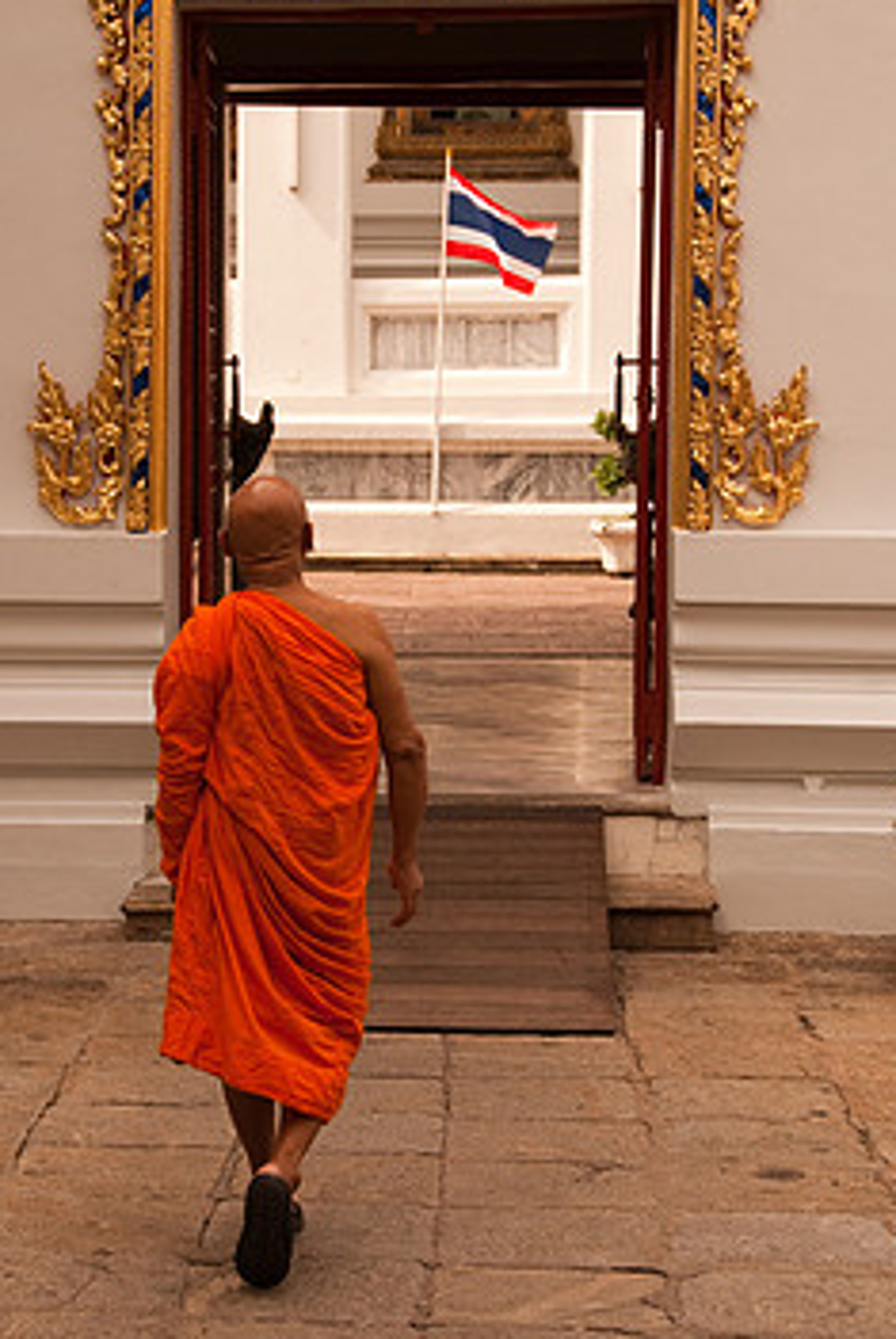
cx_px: 356
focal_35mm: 100
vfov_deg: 20.4
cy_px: 618
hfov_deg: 13.7
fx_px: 3722
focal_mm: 52
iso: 100
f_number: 7.1
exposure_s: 1/180
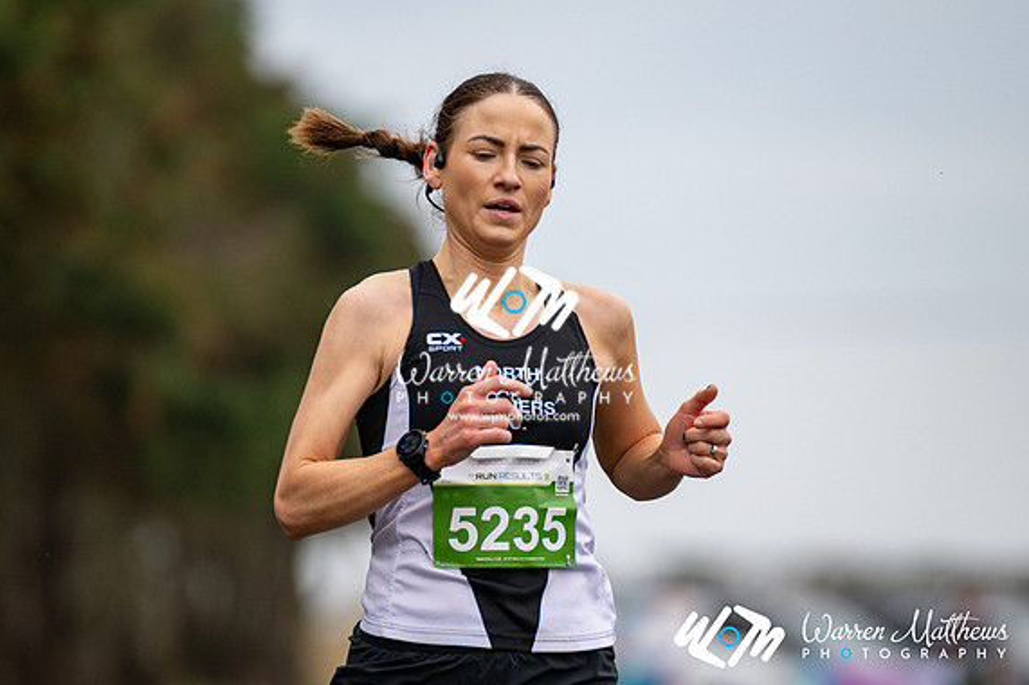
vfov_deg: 3.0
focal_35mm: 457
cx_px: 514
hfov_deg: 4.5
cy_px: 341
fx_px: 13055
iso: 220
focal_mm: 300
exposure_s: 1/1600
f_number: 2.8
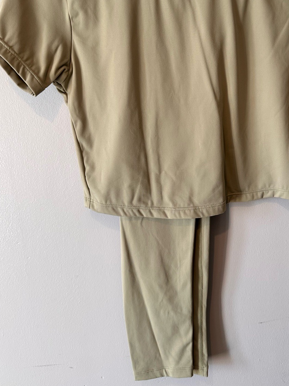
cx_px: 194
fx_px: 378
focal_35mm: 34
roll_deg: +0.6
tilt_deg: -13.6
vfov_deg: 52.8
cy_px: 125
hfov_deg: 41.2
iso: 160
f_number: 1.78
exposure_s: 1/121
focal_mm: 6.86
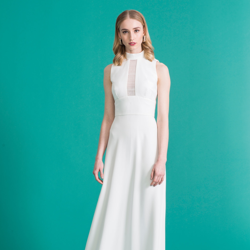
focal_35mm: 109
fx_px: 891
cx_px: 125
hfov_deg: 16.0
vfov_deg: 16.0
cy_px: 152
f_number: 11
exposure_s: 1/125
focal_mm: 85
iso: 100
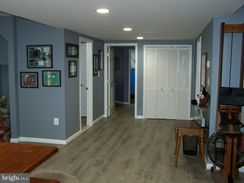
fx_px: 268
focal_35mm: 38
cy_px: 92
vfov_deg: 37.7
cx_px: 122
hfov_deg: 49.0
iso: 200
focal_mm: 6.3
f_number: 2.8
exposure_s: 1/30
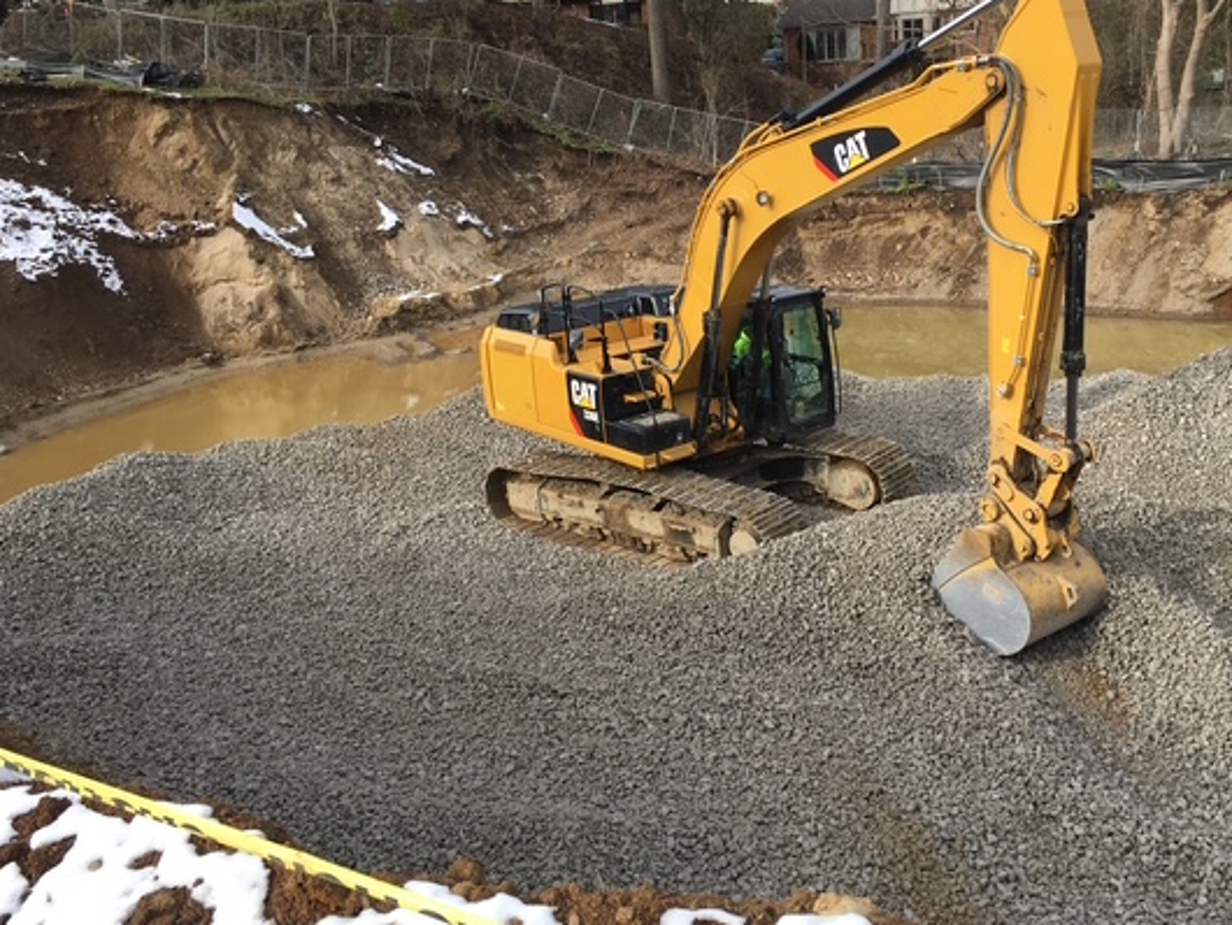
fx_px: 1246
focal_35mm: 35
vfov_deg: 40.7
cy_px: 407
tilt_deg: -15.4
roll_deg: +3.8
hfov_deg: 52.4
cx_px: 697
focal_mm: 4.15
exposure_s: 1/693
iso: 25
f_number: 2.2
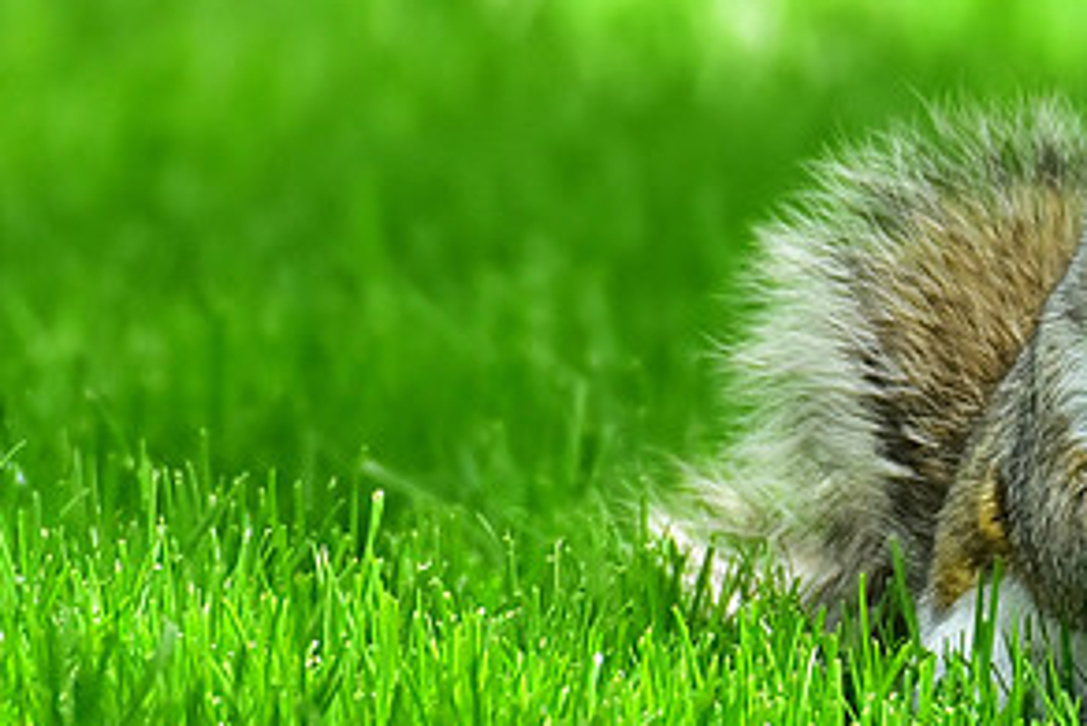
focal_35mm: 992
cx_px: 1076
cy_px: 220
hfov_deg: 2.1
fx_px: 29966
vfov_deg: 1.4
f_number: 5.6
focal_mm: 500
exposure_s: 1/500
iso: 400
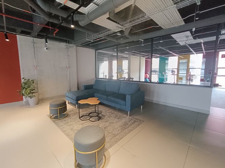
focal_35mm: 16
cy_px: 84
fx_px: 104
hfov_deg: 94.5
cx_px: 112
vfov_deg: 78.1
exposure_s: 1/60
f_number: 2.2
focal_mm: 1.66
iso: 533
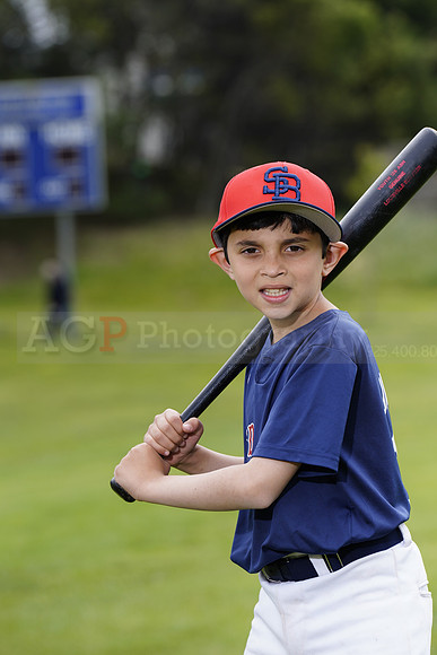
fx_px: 3639
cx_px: 218
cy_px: 328
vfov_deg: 10.3
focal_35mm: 200
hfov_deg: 6.9
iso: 100
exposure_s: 1/250
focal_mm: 200
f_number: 6.3
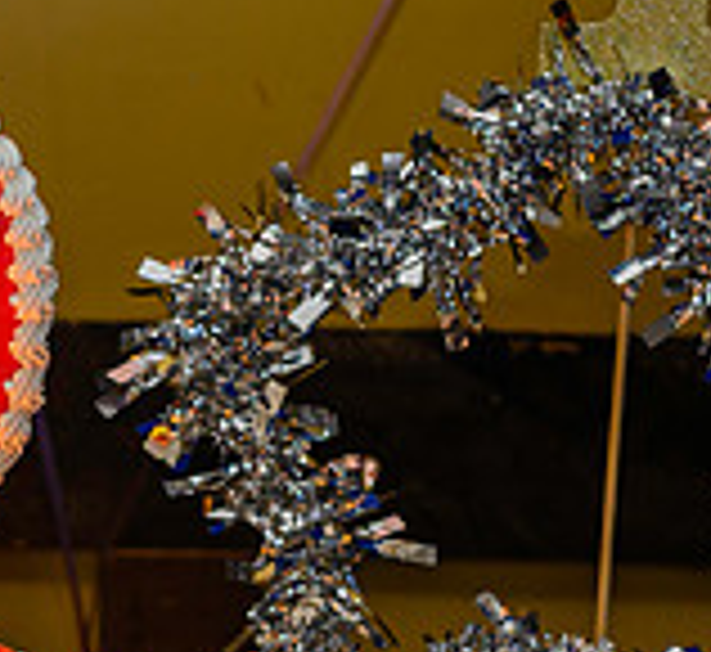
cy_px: 840
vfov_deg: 9.9
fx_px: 3702
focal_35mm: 166
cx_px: -94
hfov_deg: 10.8
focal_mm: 35
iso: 450
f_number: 5.6
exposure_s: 1/60
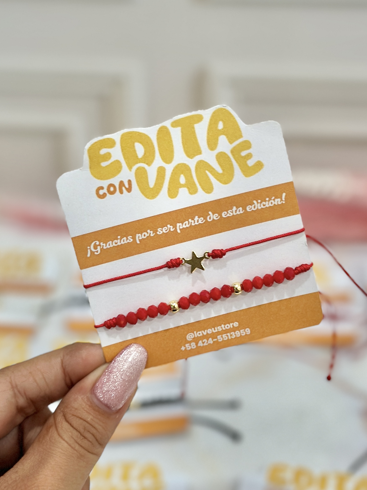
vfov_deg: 37.5
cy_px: 250
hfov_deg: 28.6
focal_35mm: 51
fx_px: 721
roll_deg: -1.2
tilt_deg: -32.5
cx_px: 186
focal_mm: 6.86
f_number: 1.78
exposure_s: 1/60
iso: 100
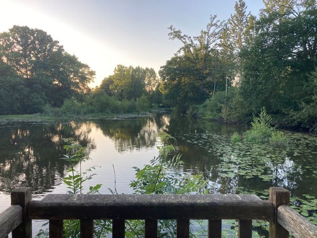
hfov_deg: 63.4
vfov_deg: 49.7
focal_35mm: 28
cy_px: 119
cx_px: 158
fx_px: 256
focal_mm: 3.99
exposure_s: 1/121
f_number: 1.8
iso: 25
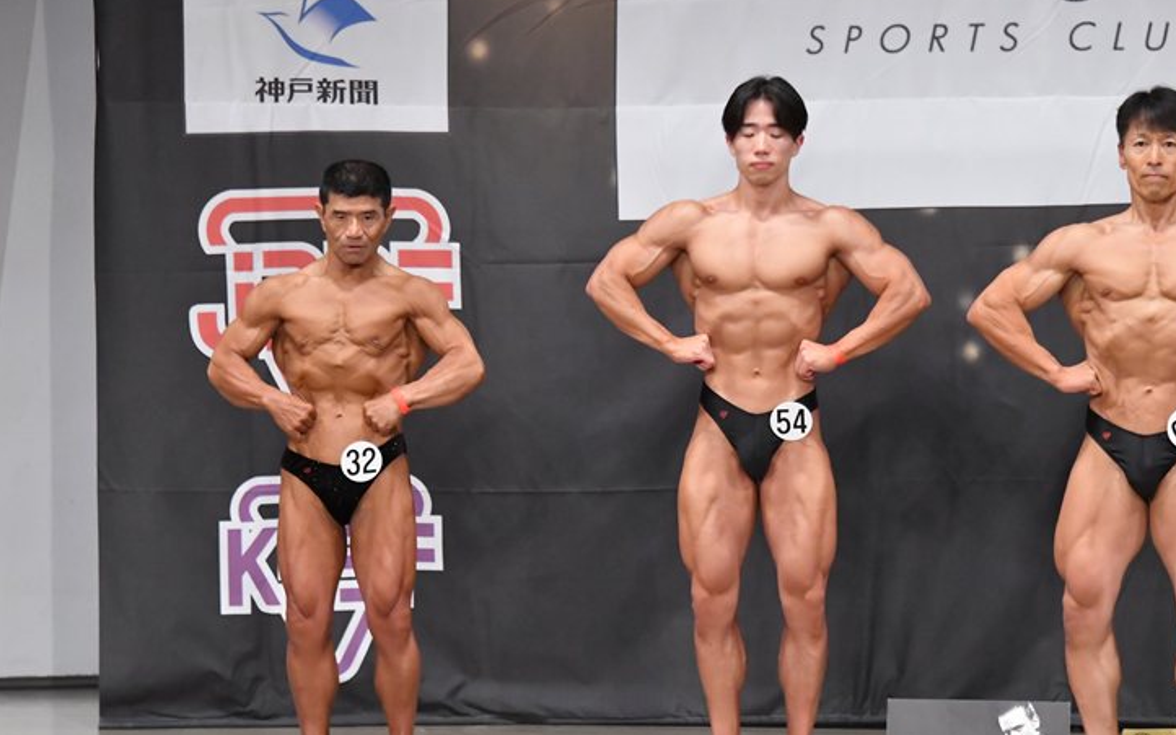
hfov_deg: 8.5
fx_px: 7883
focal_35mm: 246
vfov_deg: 5.3
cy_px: 409
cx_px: 600
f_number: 5.6
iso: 6400
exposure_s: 1/400
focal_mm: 150
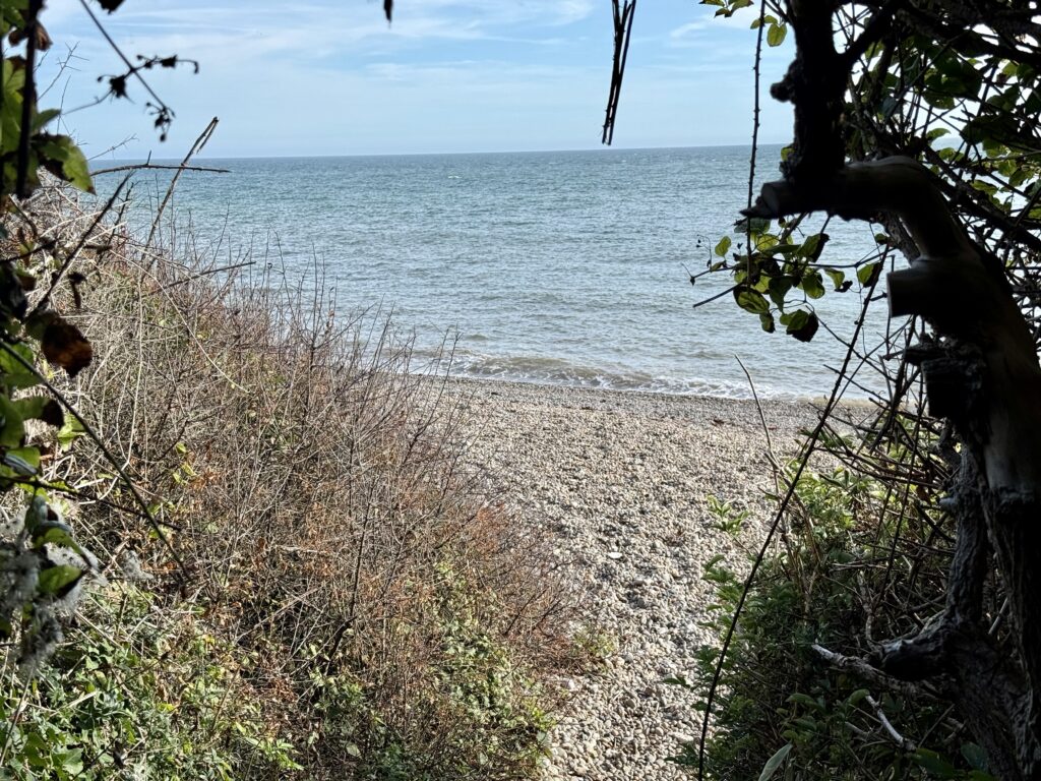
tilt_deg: -8.6
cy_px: 390
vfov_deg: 30.3
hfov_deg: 39.7
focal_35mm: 48
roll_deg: +1.3
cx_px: 520
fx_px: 1443
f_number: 1.78
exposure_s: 1/2415
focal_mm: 6.76
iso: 64
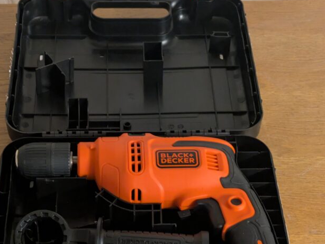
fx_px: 798
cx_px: 148
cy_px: 179
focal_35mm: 85
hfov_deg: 23.0
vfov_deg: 17.3
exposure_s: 1/25
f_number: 1.89
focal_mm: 5.43
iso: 384
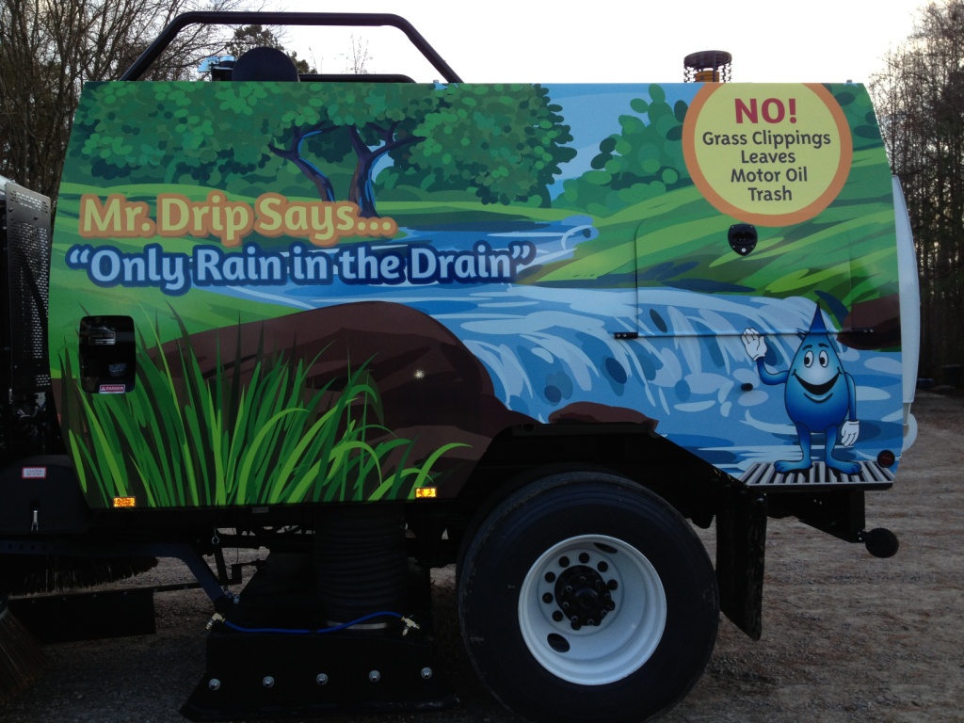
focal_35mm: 35
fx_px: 975
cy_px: 362
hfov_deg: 52.6
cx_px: 482
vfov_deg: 40.7
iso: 50
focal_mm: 4.28
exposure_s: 1/199
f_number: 2.4
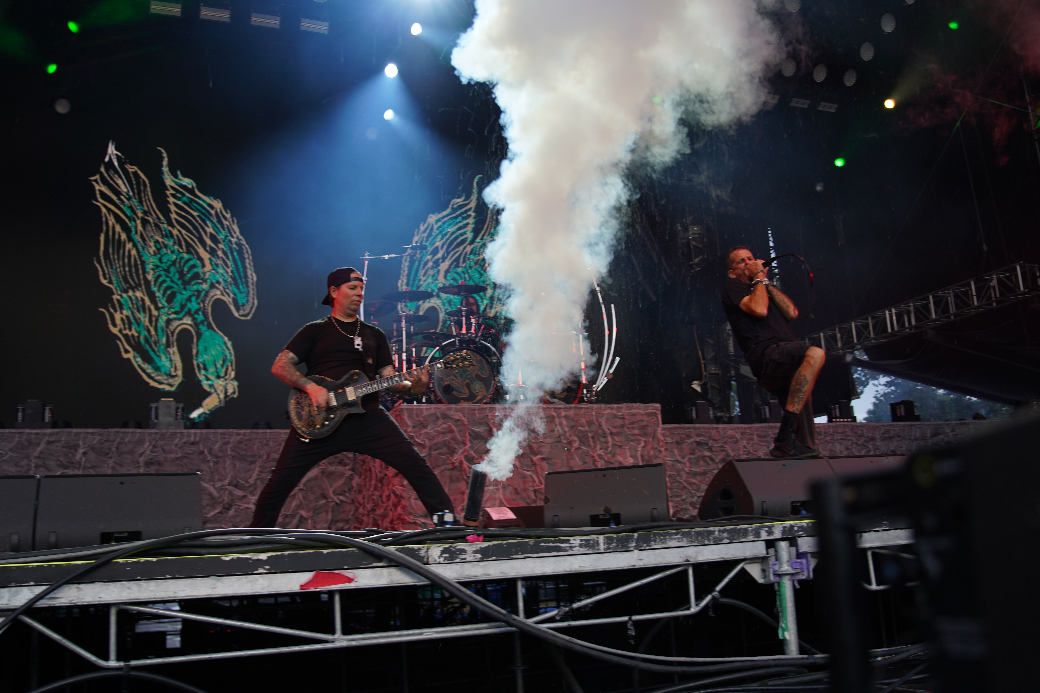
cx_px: 520
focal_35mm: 30
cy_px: 346
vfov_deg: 43.6
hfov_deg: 61.9
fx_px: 867
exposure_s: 1/125
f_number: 4
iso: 100
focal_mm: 30
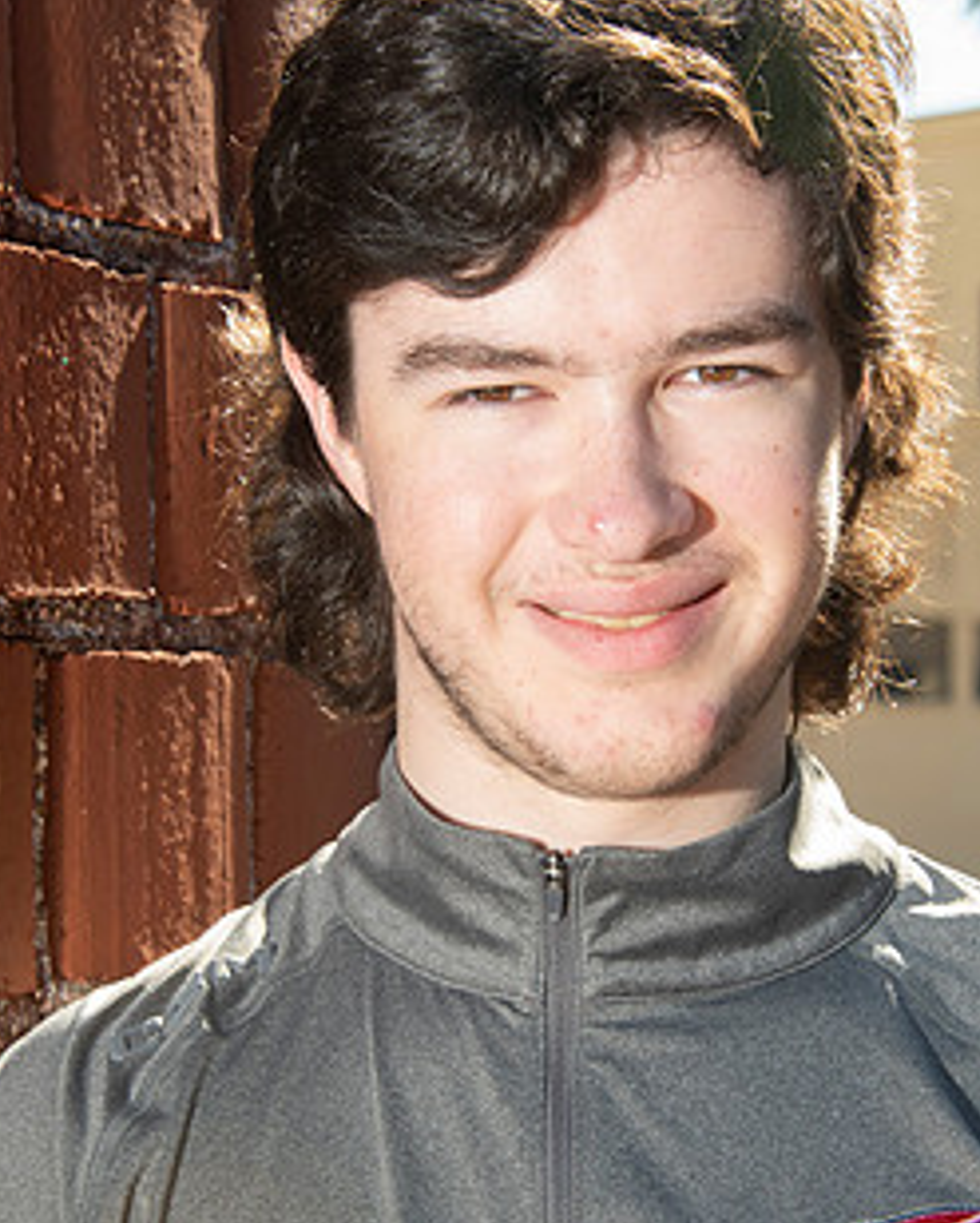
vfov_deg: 14.0
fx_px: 4960
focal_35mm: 137
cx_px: 532
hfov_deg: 11.3
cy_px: 659
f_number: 13
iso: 800
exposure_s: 1/160
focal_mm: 100
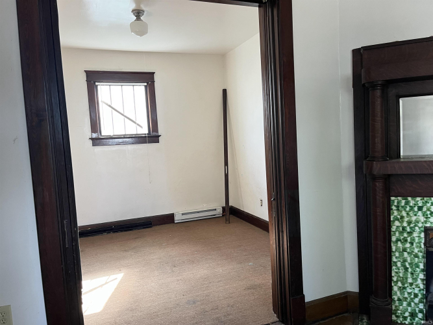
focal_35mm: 26
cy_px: 162
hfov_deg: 67.3
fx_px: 325
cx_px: 216
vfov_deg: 53.0
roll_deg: +3.4
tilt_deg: -4.7
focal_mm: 5.1
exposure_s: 1/83
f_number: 1.6
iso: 125
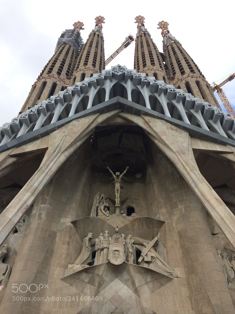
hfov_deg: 48.2
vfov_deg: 61.7
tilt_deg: +47.1
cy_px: 157
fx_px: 262
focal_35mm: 29
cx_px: 118
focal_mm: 4.15
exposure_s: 1/820
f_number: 2.2
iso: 32
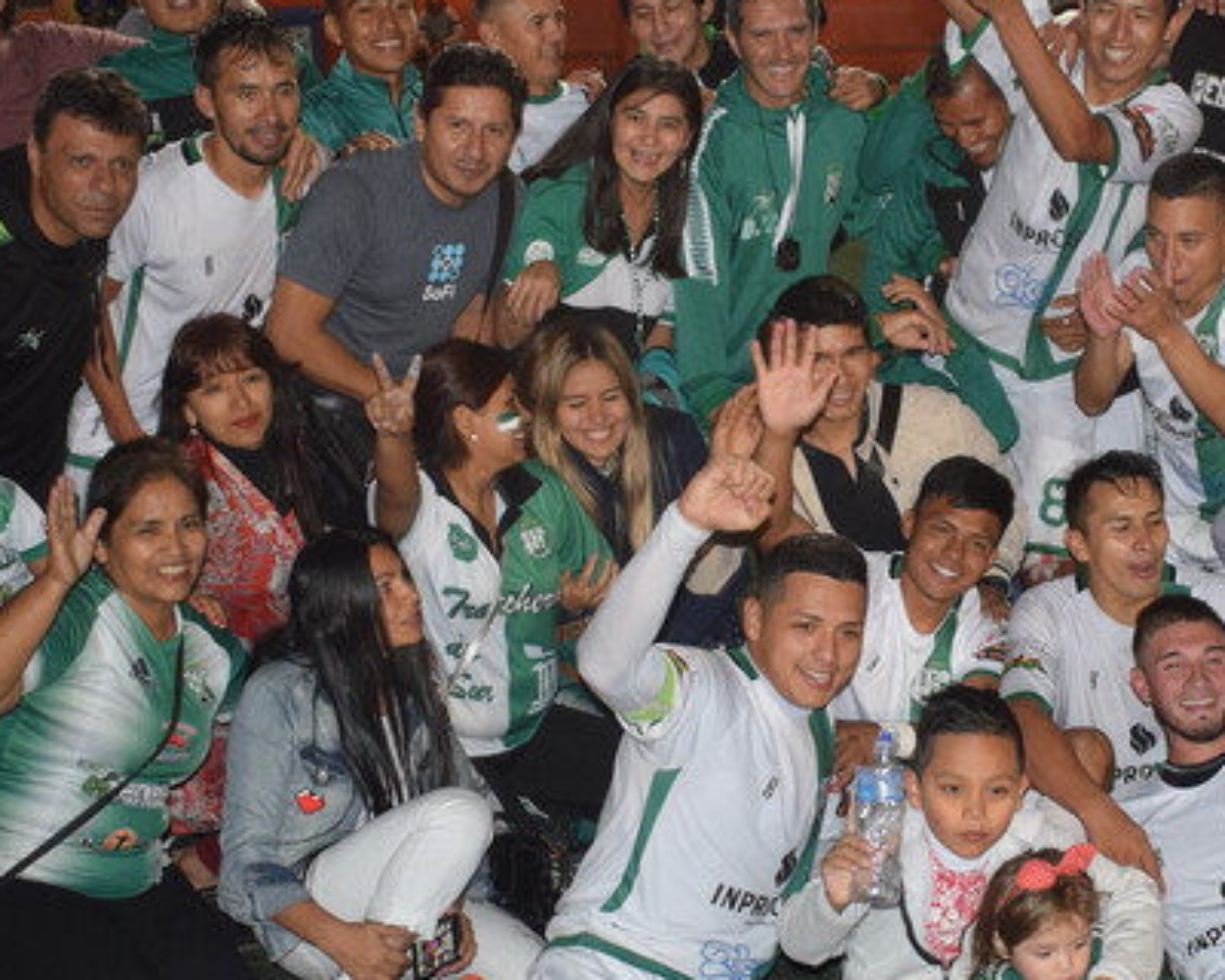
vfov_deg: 24.5
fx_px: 2248
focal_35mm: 62
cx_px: 876
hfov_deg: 30.1
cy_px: 635
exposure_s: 1/60
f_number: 4
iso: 800
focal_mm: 18
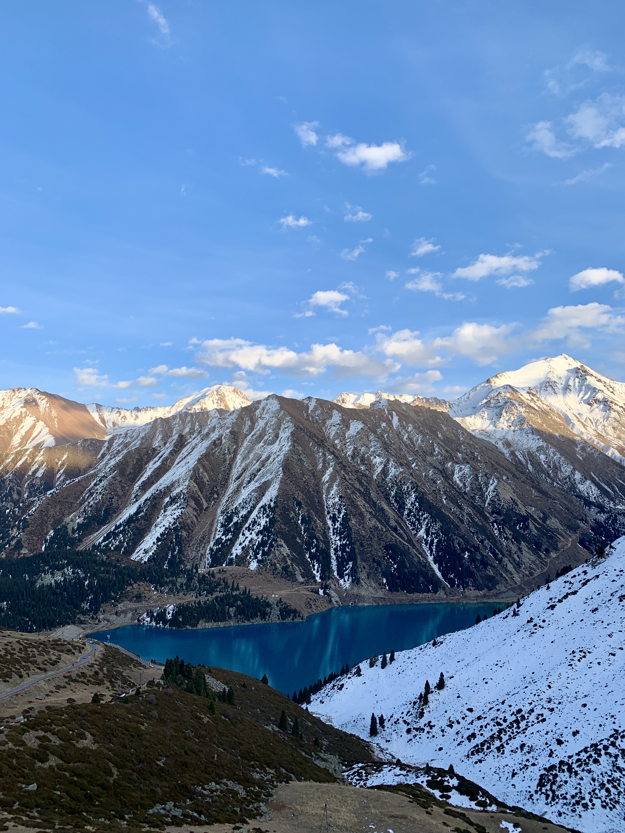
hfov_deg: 53.1
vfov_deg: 67.3
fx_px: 626
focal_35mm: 26
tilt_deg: +7.0
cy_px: 416
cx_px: 312
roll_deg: -1.7
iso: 25
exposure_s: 1/954
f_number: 1.8
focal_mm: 4.25
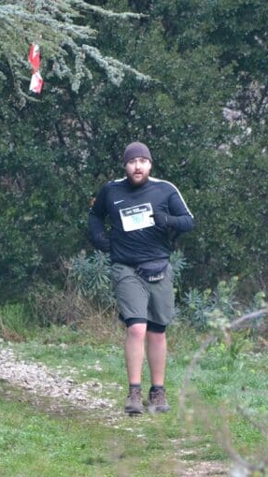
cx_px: 148
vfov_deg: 2.7
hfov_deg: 1.5
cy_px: 238
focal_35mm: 805
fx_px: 10167
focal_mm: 340
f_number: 6
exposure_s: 1/400
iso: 3200
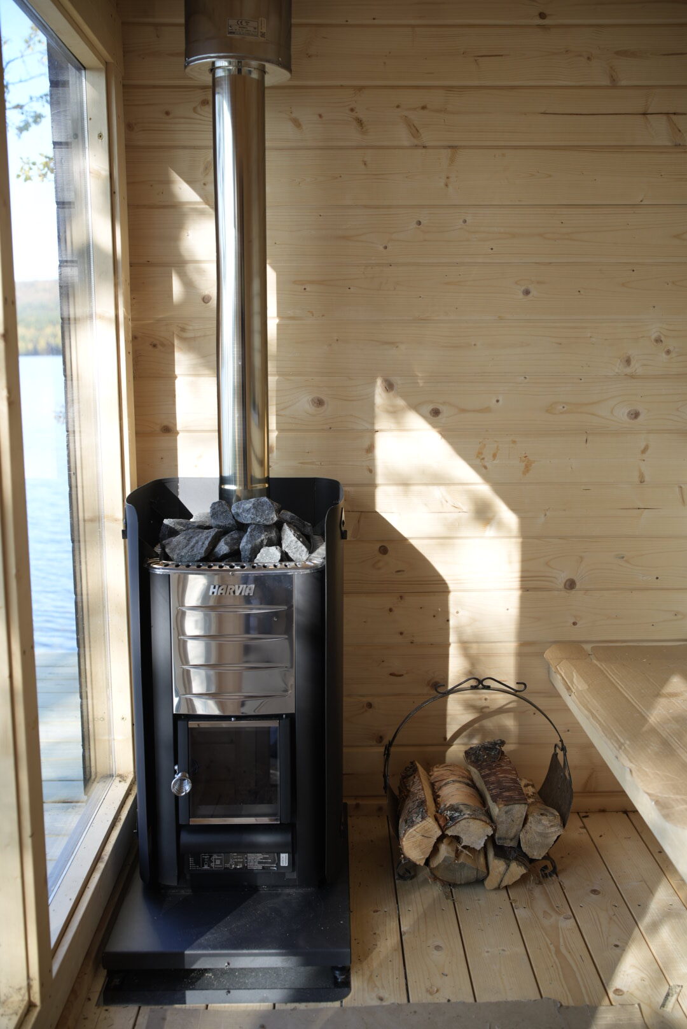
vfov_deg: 54.4
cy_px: 514
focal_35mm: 35
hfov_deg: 37.9
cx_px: 344
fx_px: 1000
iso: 125
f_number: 4
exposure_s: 1/60
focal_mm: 35
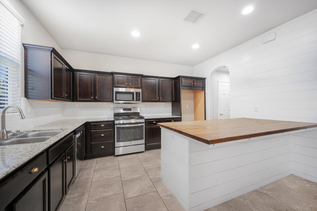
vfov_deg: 81.1
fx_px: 123
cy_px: 106
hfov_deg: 104.3
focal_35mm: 14
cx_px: 158
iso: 500
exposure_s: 1/10
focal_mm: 14
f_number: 4
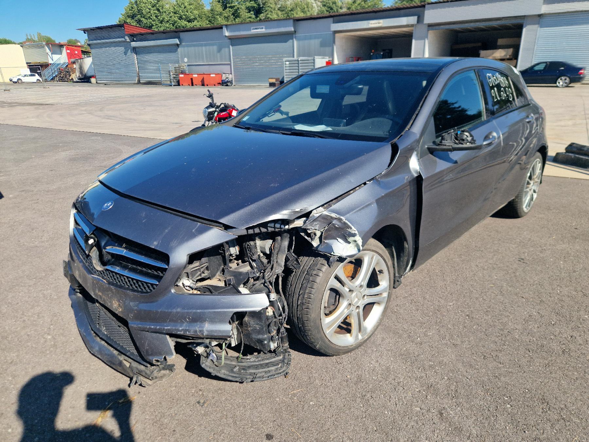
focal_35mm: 23
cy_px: 221
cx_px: 294
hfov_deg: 73.9
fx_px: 391
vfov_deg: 58.9
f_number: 1.8
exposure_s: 1/1111
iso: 50
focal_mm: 5.4
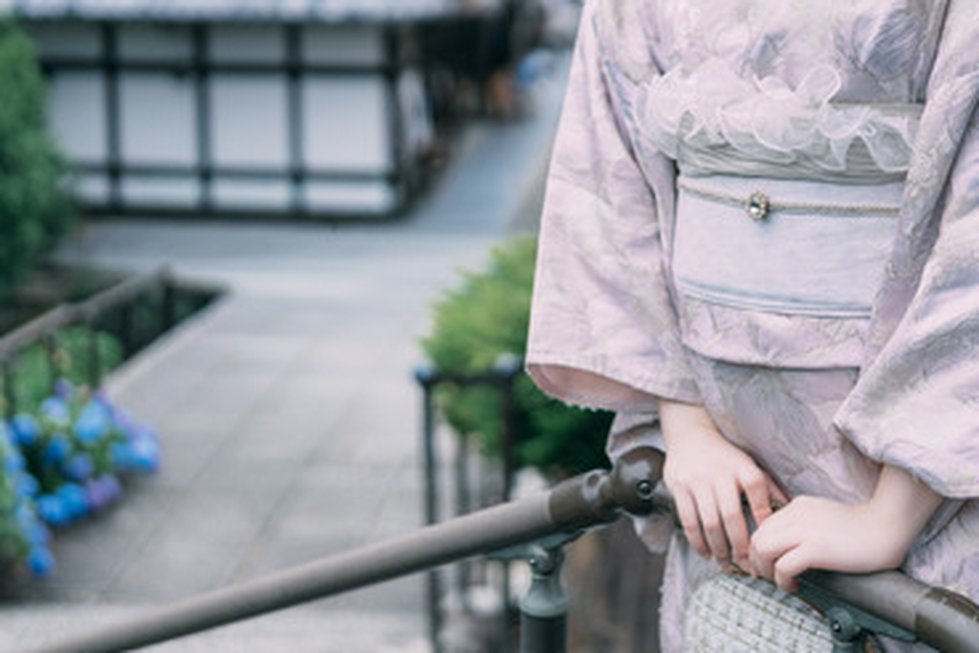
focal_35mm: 74
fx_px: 2012
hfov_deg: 26.8
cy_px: 42
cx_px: 780
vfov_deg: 18.1
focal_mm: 35
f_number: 1.4
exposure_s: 1/3200
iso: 64
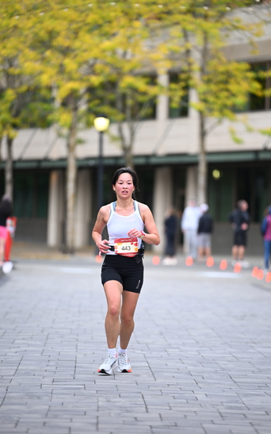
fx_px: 2422
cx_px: 144
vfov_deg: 10.2
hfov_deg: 6.4
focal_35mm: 205
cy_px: 217
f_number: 2.8
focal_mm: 200
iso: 1000
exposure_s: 1/1600
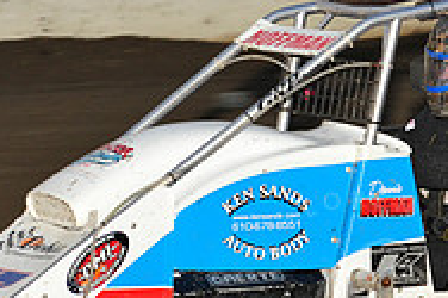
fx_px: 5185
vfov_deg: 3.3
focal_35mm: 417
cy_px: 114
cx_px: 357
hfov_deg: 4.9
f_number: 7.1
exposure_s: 1/320
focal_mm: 135
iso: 800
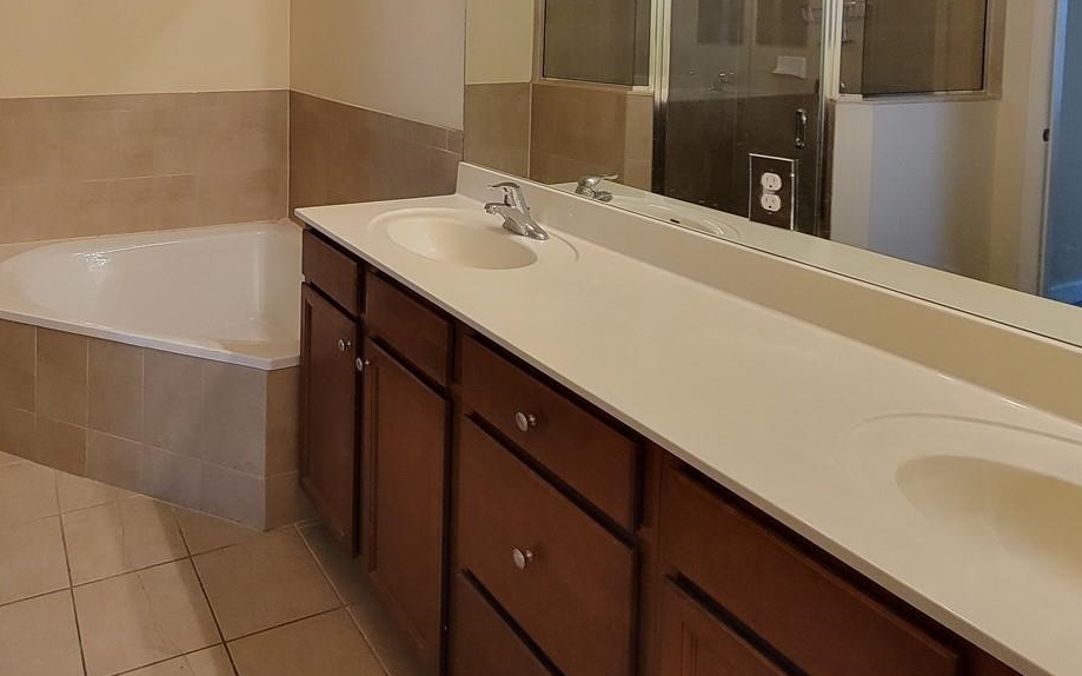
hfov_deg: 70.3
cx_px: 285
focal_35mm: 24
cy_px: 55
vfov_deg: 45.7
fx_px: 708
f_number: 2.2
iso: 320
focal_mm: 2.2
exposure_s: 1/60
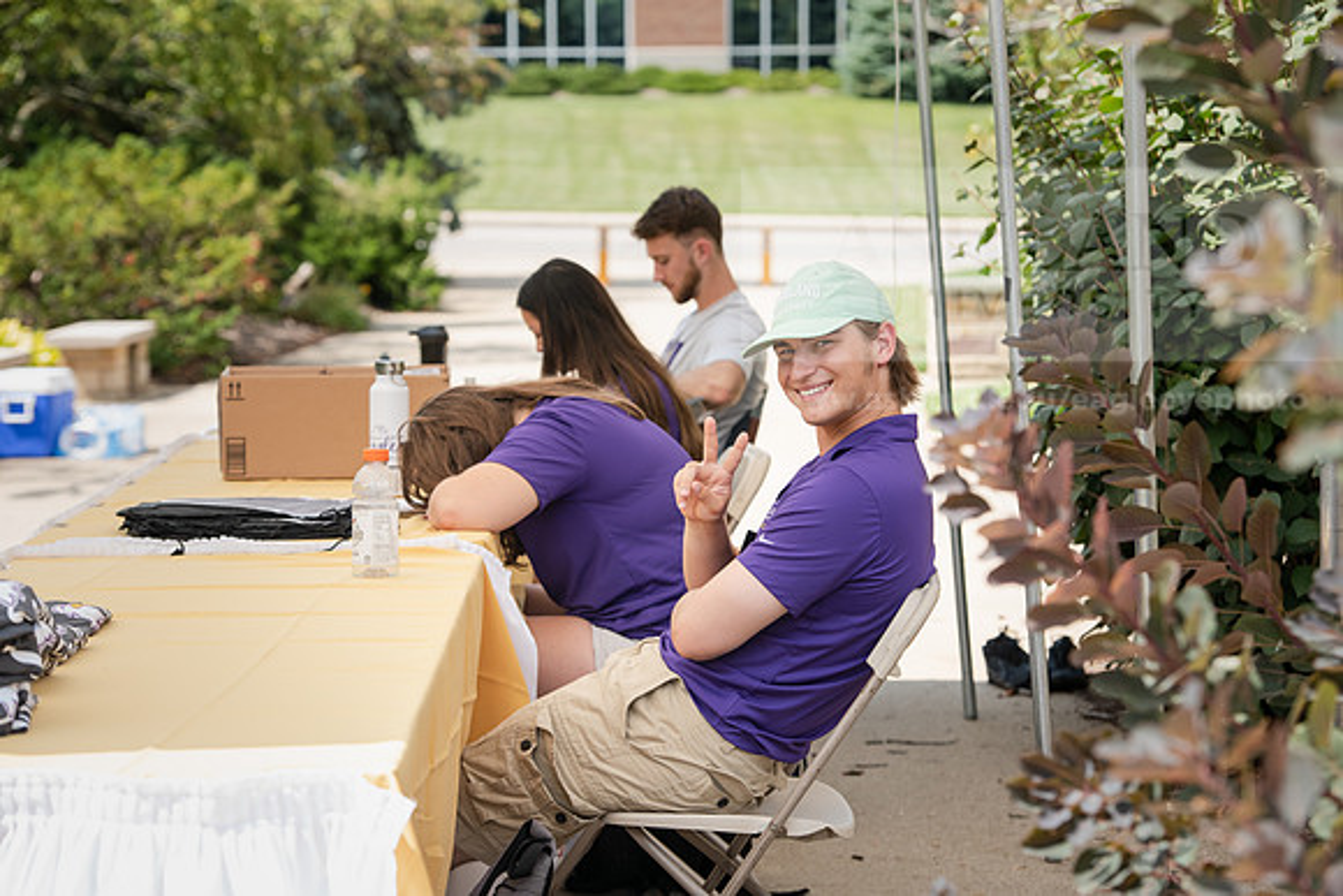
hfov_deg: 18.6
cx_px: 672
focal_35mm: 110
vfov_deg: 12.5
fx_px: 4104
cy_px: 448
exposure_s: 1/500
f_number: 5.6
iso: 320
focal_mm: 110
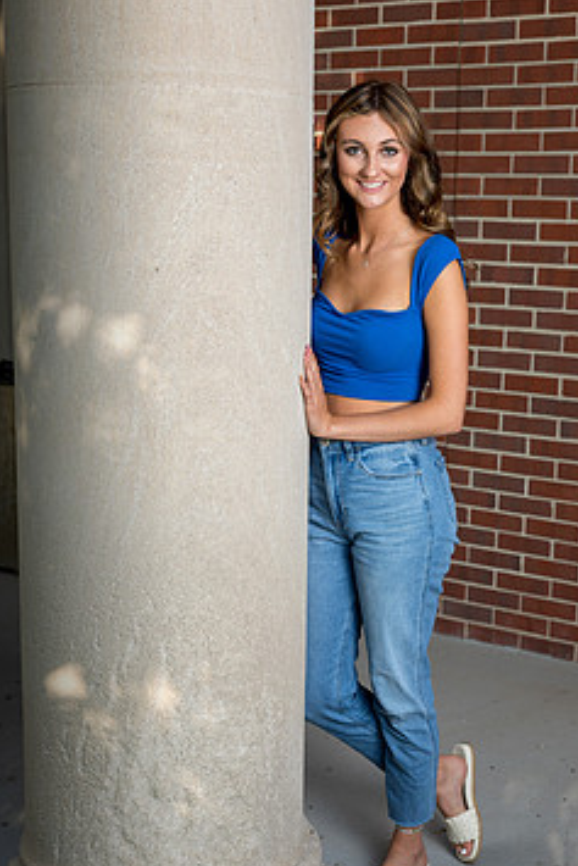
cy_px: 488
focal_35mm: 57
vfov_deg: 35.0
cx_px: 344
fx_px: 1371
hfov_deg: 23.8
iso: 100
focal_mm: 45
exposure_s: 1/160
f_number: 4
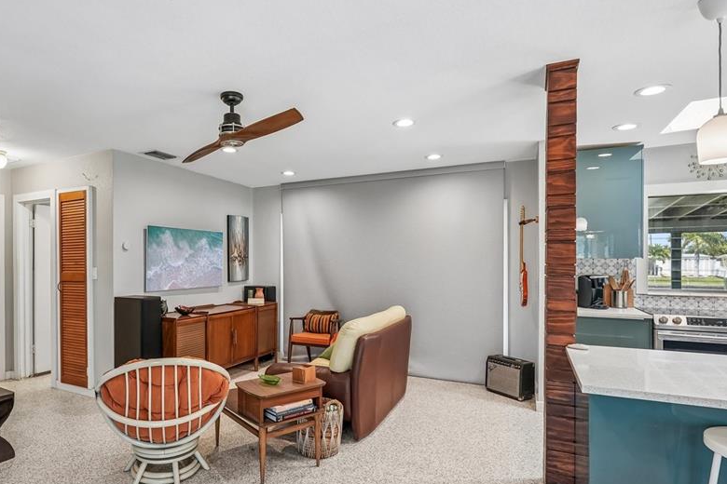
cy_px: 263
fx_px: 424
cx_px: 300
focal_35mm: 21
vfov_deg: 59.4
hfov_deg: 80.5
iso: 400
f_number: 8
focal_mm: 16
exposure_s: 1/8
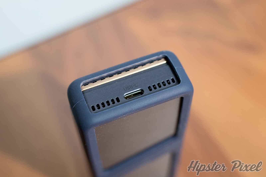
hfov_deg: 39.6
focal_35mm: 50
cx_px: 133
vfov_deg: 27.0
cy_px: 88
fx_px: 369
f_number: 4
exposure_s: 1/50
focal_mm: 50
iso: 800
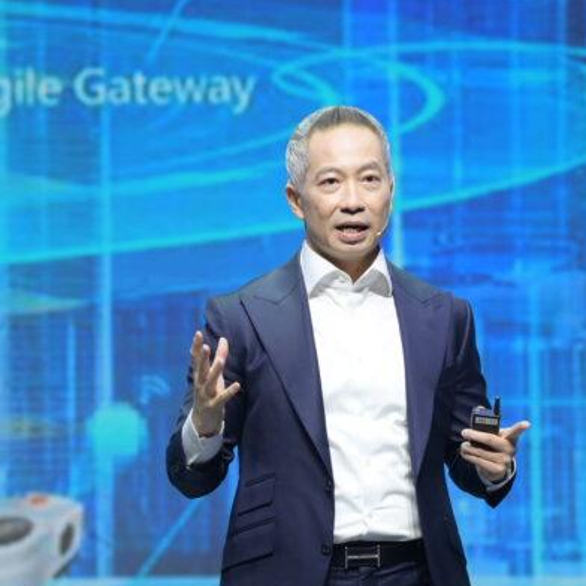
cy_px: 262
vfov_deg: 3.5
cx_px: 287
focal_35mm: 499
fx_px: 9557
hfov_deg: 3.5
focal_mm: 200
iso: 800
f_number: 4
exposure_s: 1/200
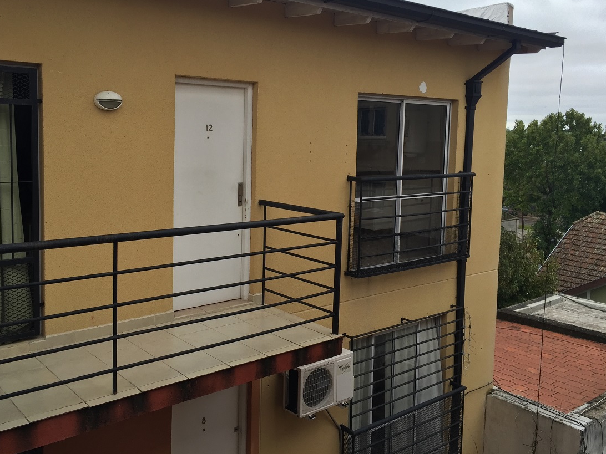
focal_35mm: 34
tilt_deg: -5.1
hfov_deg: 53.8
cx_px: 261
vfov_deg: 41.7
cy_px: 191
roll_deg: -1.5
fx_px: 595
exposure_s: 1/444
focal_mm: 4.15
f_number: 2.2
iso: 32
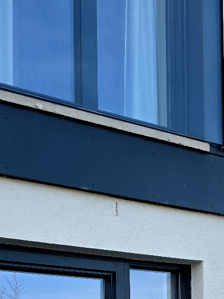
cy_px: 343
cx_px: 136
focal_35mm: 65
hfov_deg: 22.6
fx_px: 560
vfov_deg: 26.9
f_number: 1.7
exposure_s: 1/1429
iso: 80
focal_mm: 6.3
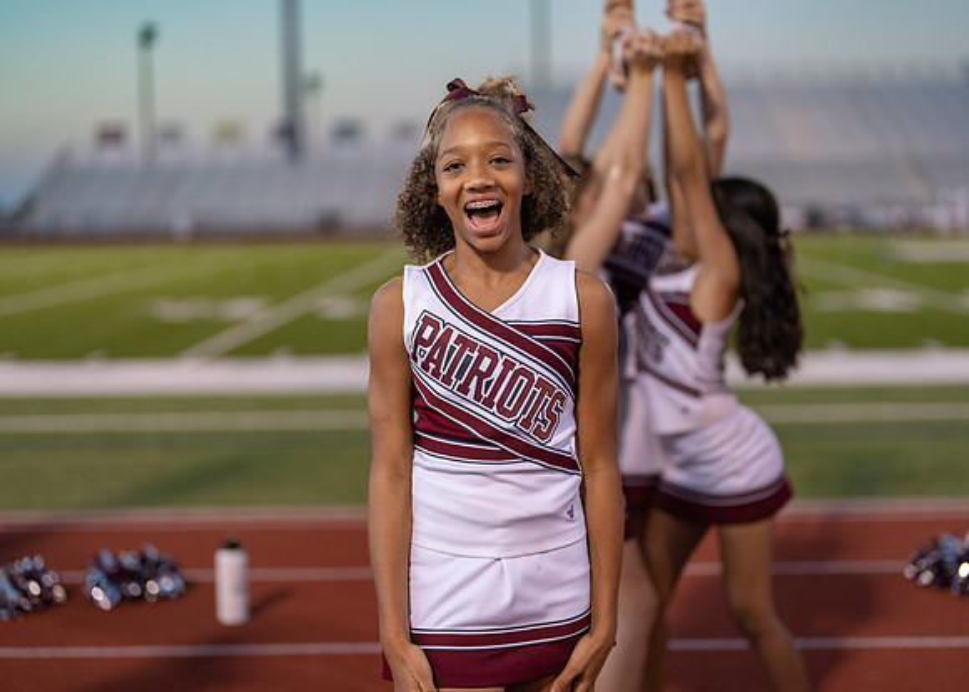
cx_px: 514
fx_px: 1504
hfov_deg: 35.7
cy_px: 341
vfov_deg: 25.9
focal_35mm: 55
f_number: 1.2
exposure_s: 1/1000
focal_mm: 50
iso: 400
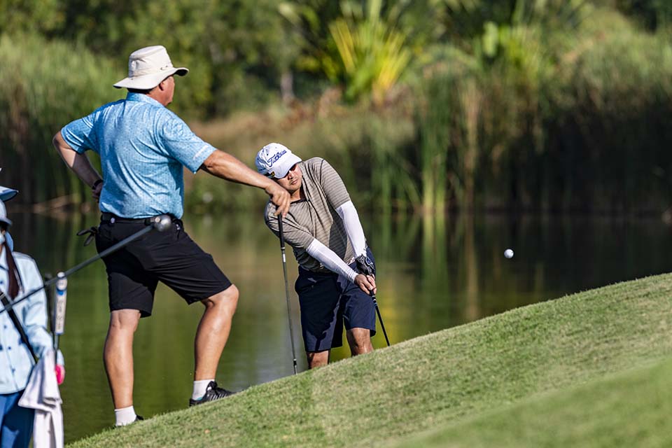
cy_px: 224
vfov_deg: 3.4
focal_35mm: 400
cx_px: 336
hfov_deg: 5.2
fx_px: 7466
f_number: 5.6
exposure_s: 1/2000
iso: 280
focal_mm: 400
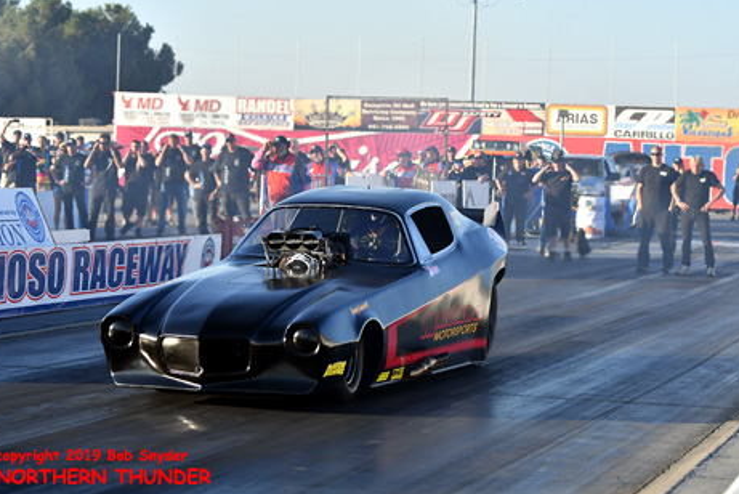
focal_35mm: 114
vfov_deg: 12.0
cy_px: 252
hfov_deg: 17.9
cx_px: 351
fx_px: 2342
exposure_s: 1/1000
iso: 160
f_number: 3.5
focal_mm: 70
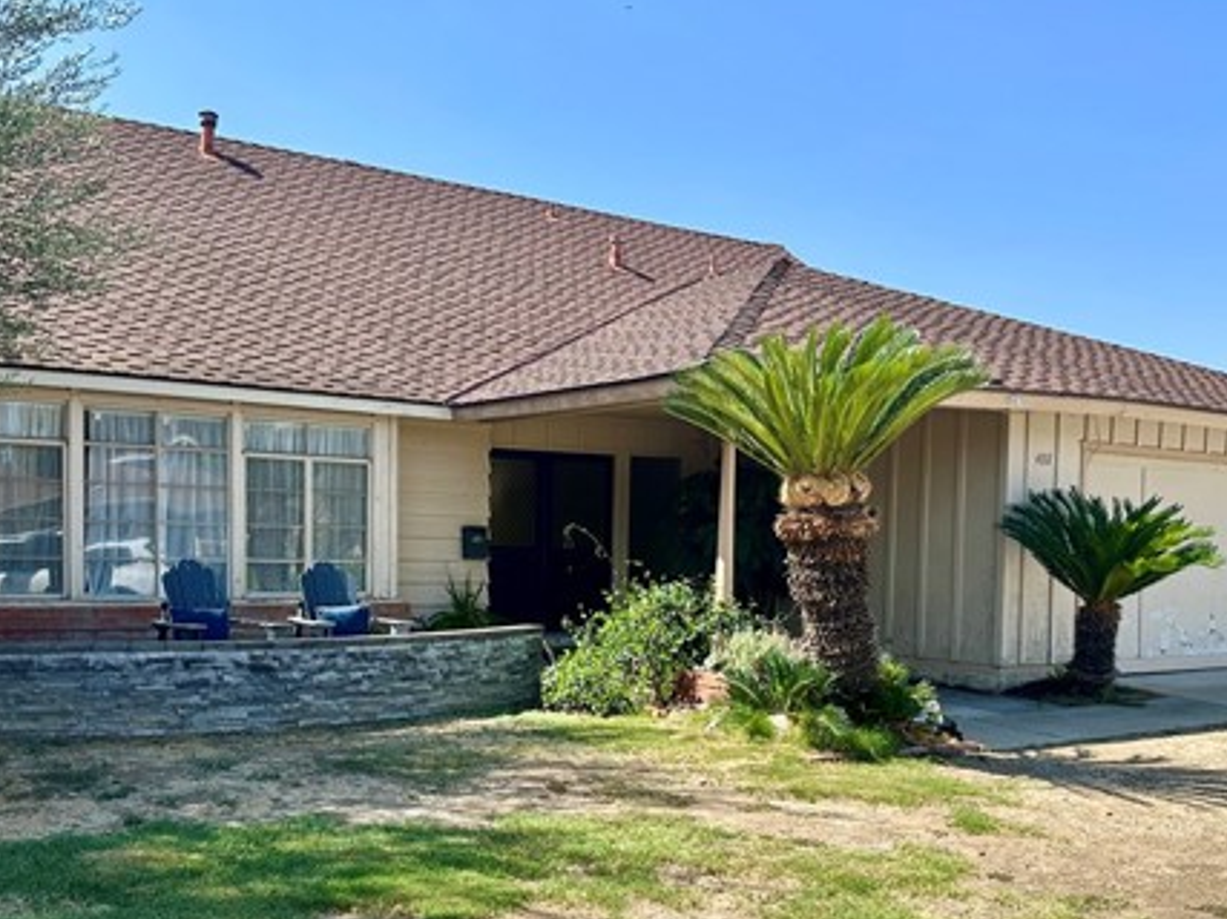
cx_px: 586
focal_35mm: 36
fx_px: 1276
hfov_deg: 51.4
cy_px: 612
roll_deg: -0.9
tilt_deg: -2.1
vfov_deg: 39.2
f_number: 1.78
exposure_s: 1/2967
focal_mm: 6.86
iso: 80
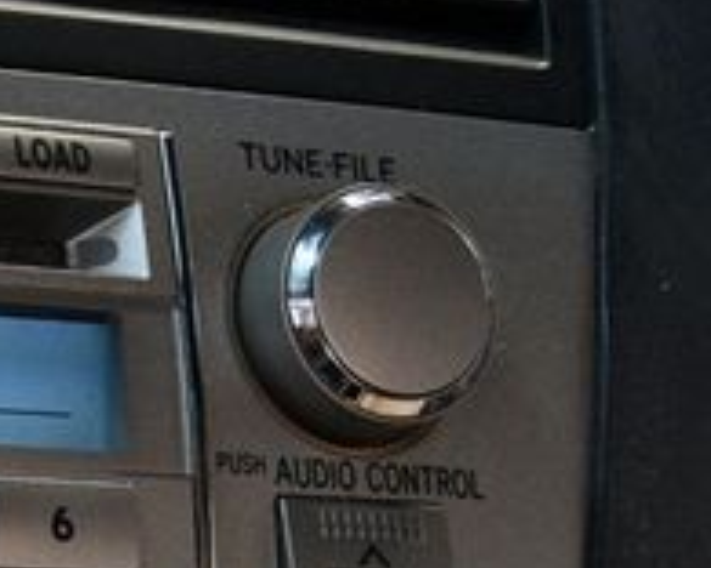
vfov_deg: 12.4
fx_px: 2525
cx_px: -427
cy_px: 750
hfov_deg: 14.7
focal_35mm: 120
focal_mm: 26
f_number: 4.2
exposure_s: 1/125
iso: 3200
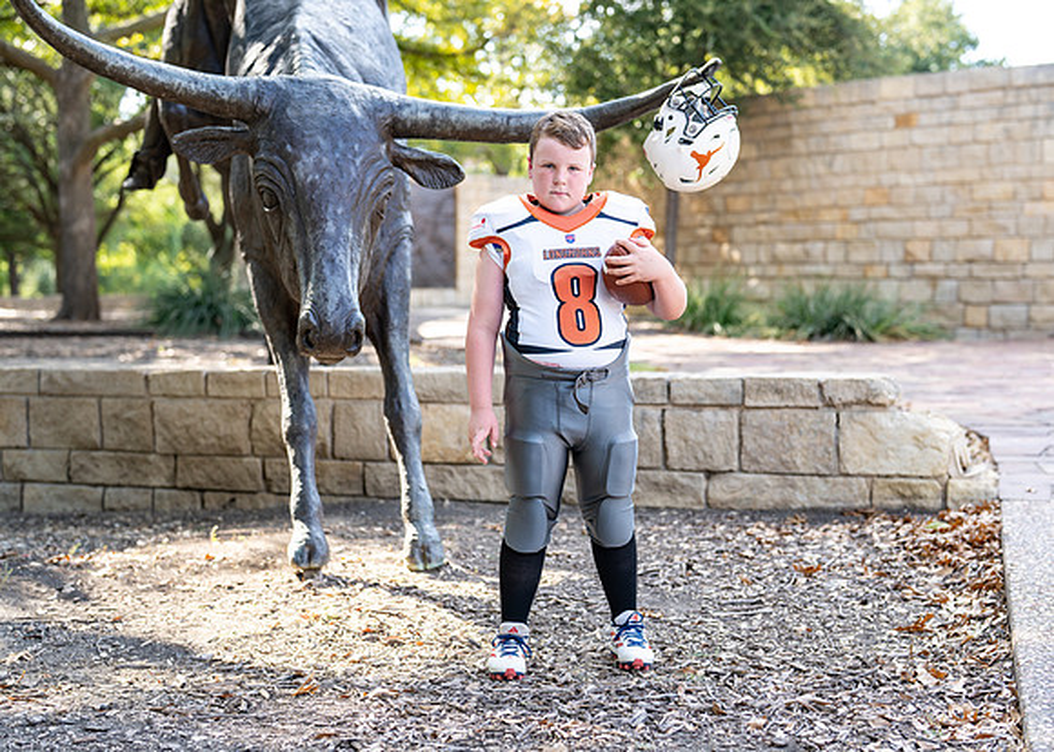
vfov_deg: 25.2
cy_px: 385
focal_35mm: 56
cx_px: 549
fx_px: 1681
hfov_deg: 34.8
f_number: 2.2
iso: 250
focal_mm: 50
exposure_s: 1/1000
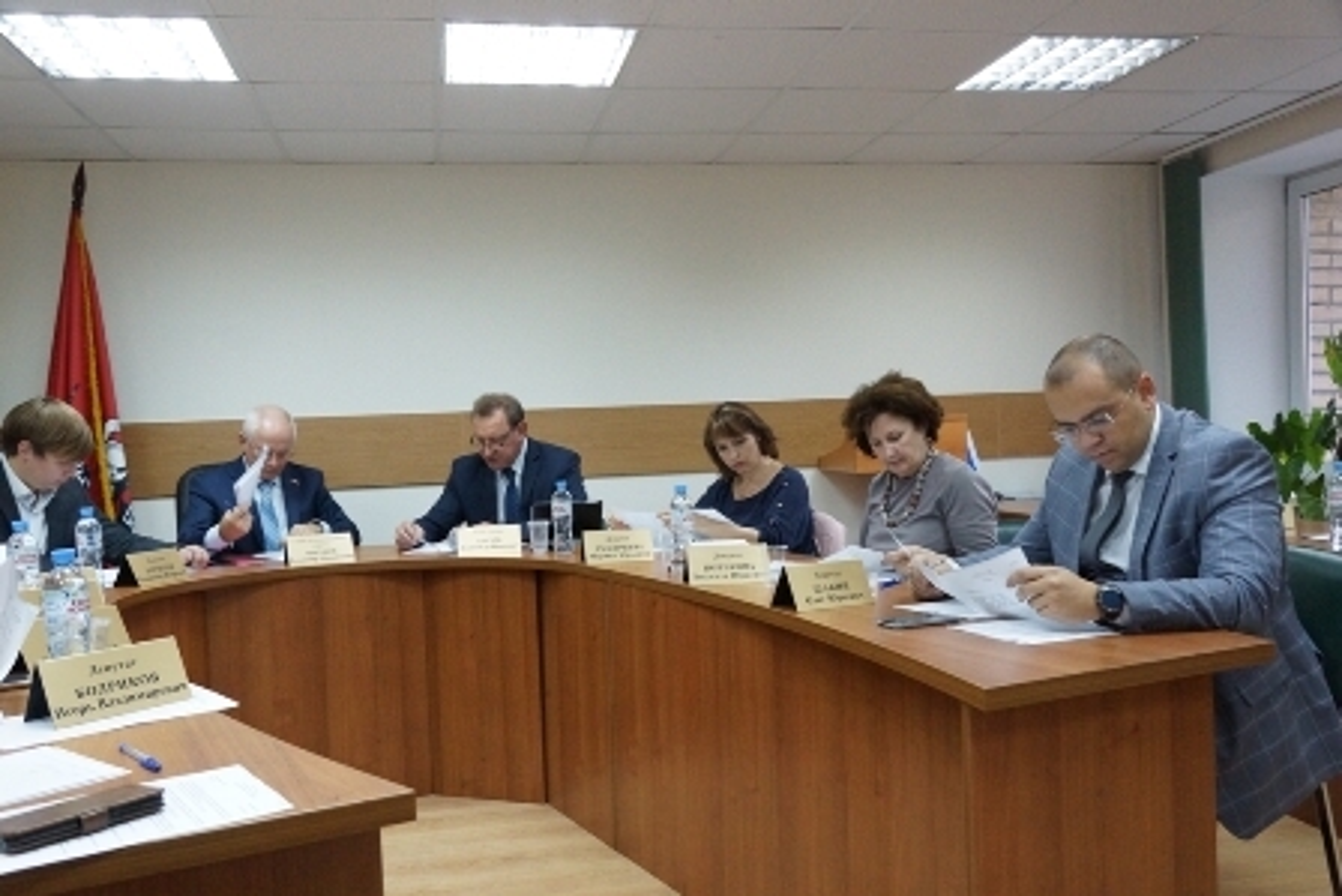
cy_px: 448
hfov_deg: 61.9
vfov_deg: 43.6
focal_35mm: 30
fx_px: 1119
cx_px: 671
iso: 2500
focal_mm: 20
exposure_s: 1/125
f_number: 5.6
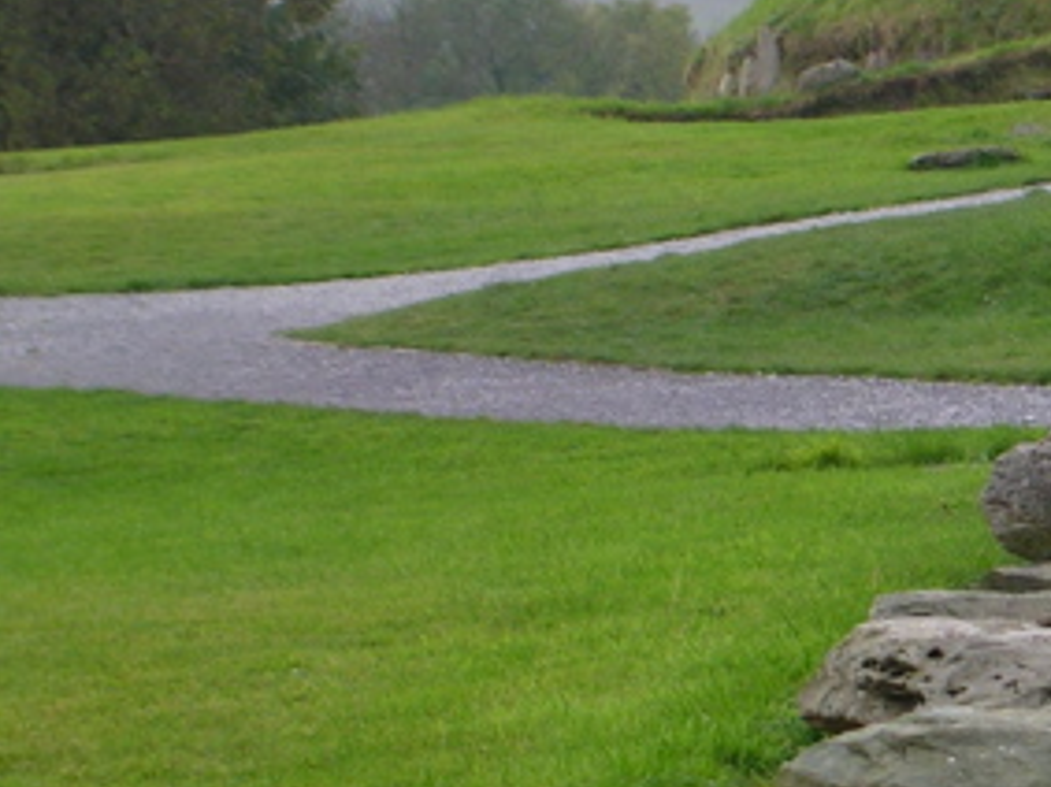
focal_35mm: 260
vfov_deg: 5.7
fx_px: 7891
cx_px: 1185
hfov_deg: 7.6
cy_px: 360
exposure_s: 1/152
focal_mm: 17.4
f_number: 4.9
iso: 50
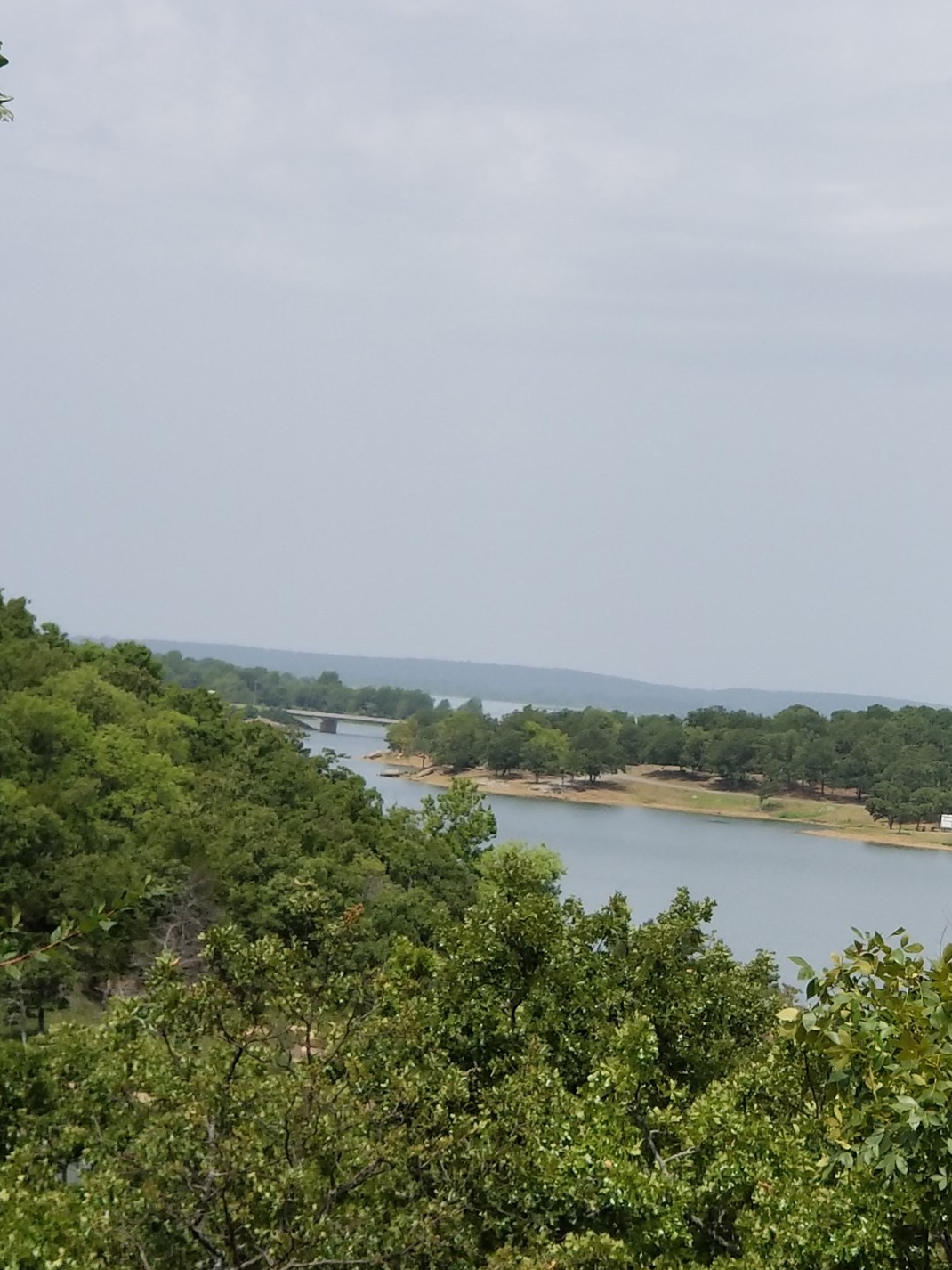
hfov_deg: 20.9
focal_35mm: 70
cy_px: 630
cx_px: 666
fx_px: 2566
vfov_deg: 27.8
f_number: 2.4
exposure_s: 1/1129
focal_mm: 6
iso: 25
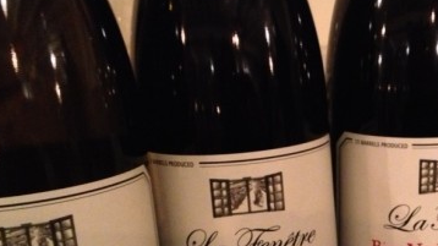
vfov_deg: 18.1
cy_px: 178
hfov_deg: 31.4
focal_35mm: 66
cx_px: 327
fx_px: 766
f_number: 2.4
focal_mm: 4.28
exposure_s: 1/15
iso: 800
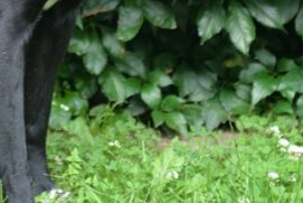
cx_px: -44
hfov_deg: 10.7
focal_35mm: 189
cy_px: -82
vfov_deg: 7.2
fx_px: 1592
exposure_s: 1/250
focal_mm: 50
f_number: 4
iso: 400
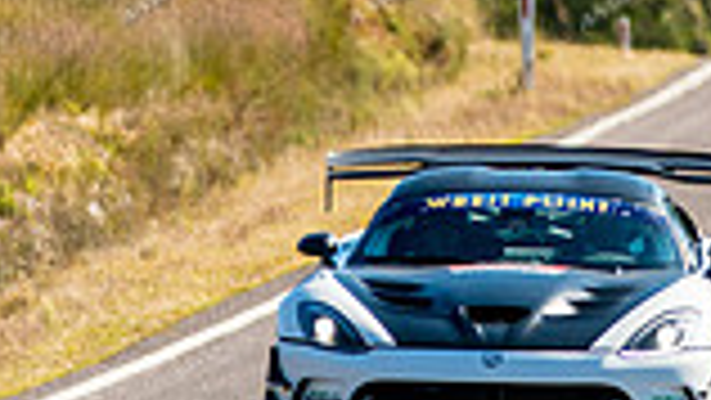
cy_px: -445
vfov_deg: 0.9
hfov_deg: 1.6
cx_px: 549
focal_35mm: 1344
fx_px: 25347
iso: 250
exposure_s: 1/4000
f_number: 4
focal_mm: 300
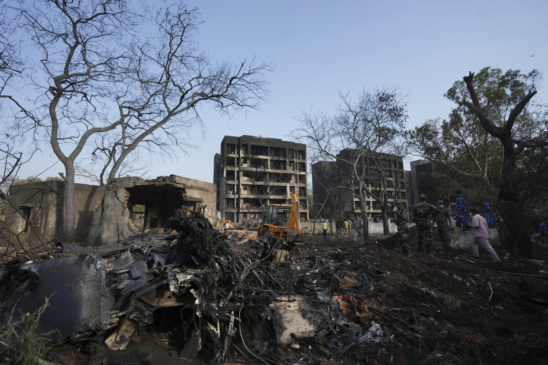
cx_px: 274
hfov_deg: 96.7
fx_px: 244
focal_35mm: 16
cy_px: 182
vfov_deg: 73.7
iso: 100
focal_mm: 16
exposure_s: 1/500
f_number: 4
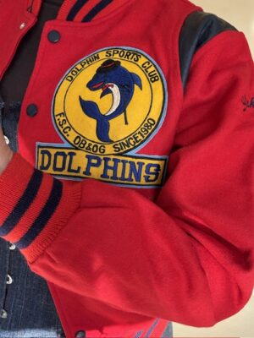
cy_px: 169
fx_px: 294
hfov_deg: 46.8
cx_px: 127
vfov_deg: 60.0
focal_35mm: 30
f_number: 1.9
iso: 80
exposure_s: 1/227
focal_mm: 2.69
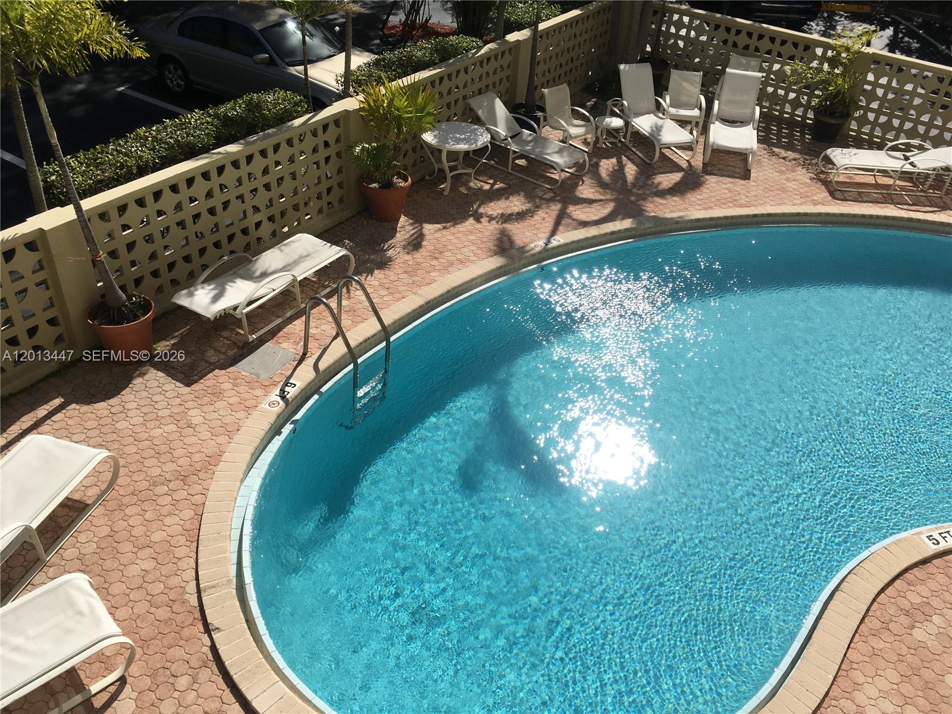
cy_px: 357
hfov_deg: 61.7
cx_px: 476
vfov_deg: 48.2
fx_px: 798
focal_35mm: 29
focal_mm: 4.15
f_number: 2.2
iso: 25
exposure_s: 1/3344
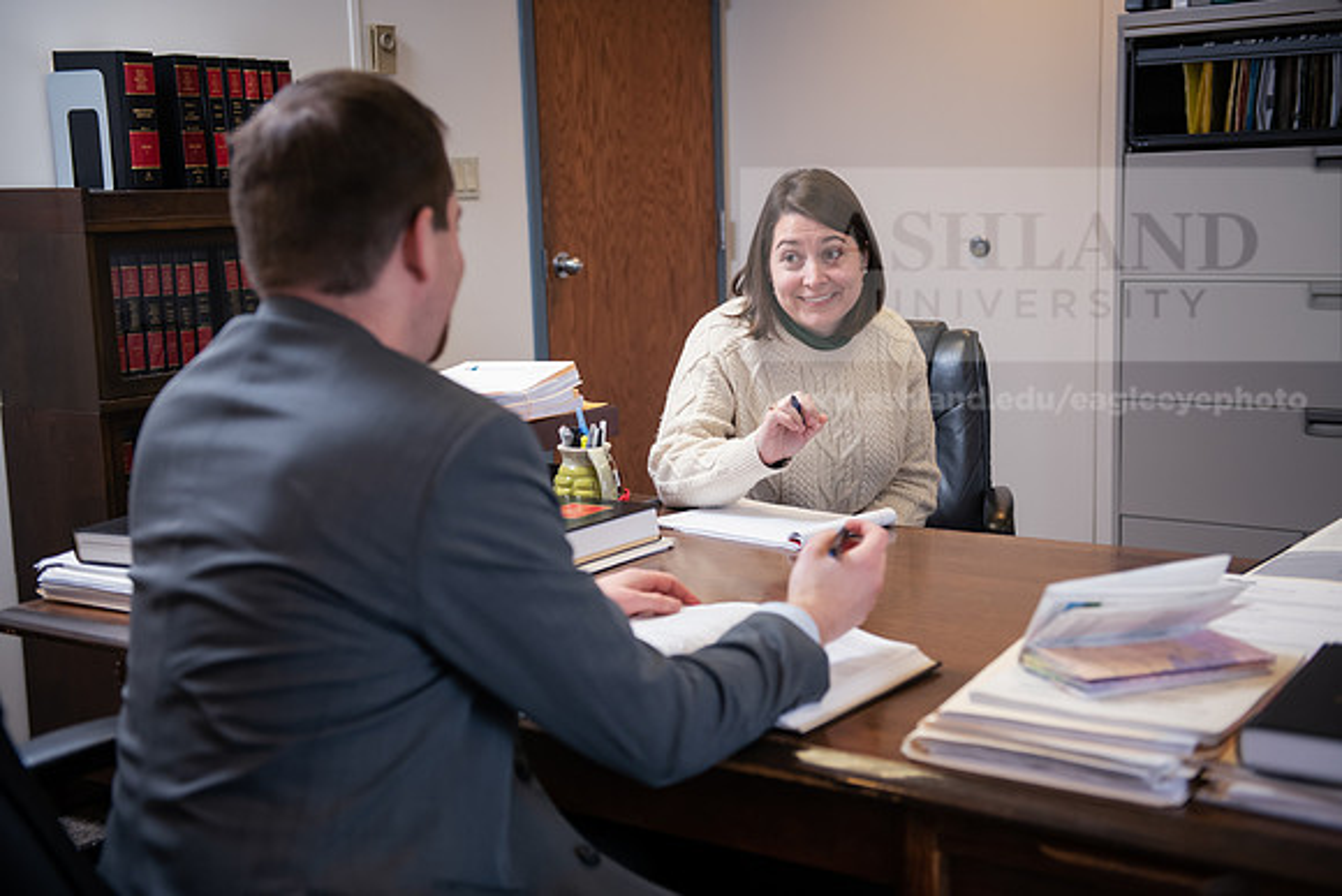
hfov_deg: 41.1
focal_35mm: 48
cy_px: 448
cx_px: 671
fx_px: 1790
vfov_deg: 28.1
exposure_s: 1/160
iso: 800
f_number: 3.2
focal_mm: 48
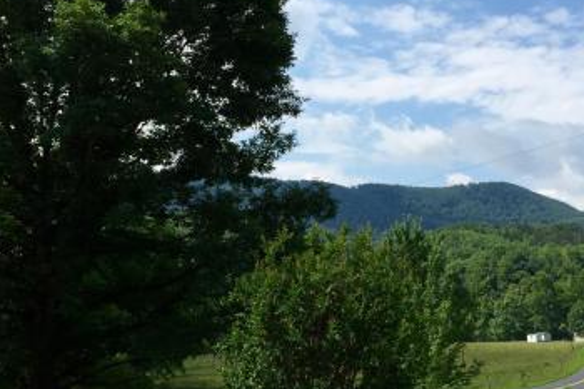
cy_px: 179
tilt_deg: +13.4
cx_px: 269
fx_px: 811
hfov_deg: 39.6
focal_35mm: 50
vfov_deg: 27.0
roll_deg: -0.5
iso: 32
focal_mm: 4.15
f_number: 2.2
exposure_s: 1/2639
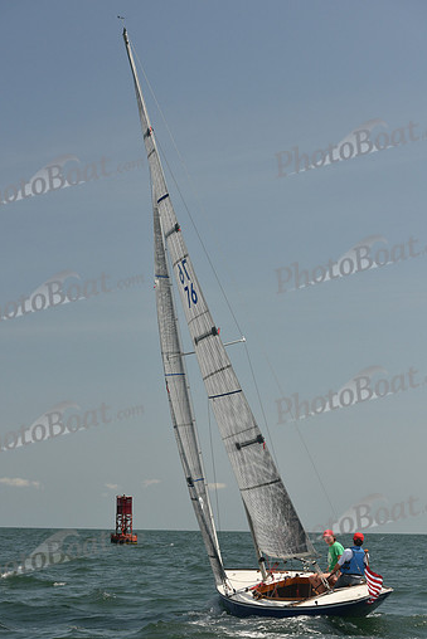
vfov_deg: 25.3
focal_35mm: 80
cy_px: 345
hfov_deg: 17.1
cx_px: 210
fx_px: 1422
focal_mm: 70
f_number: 6.3
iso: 320
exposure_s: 1/1000
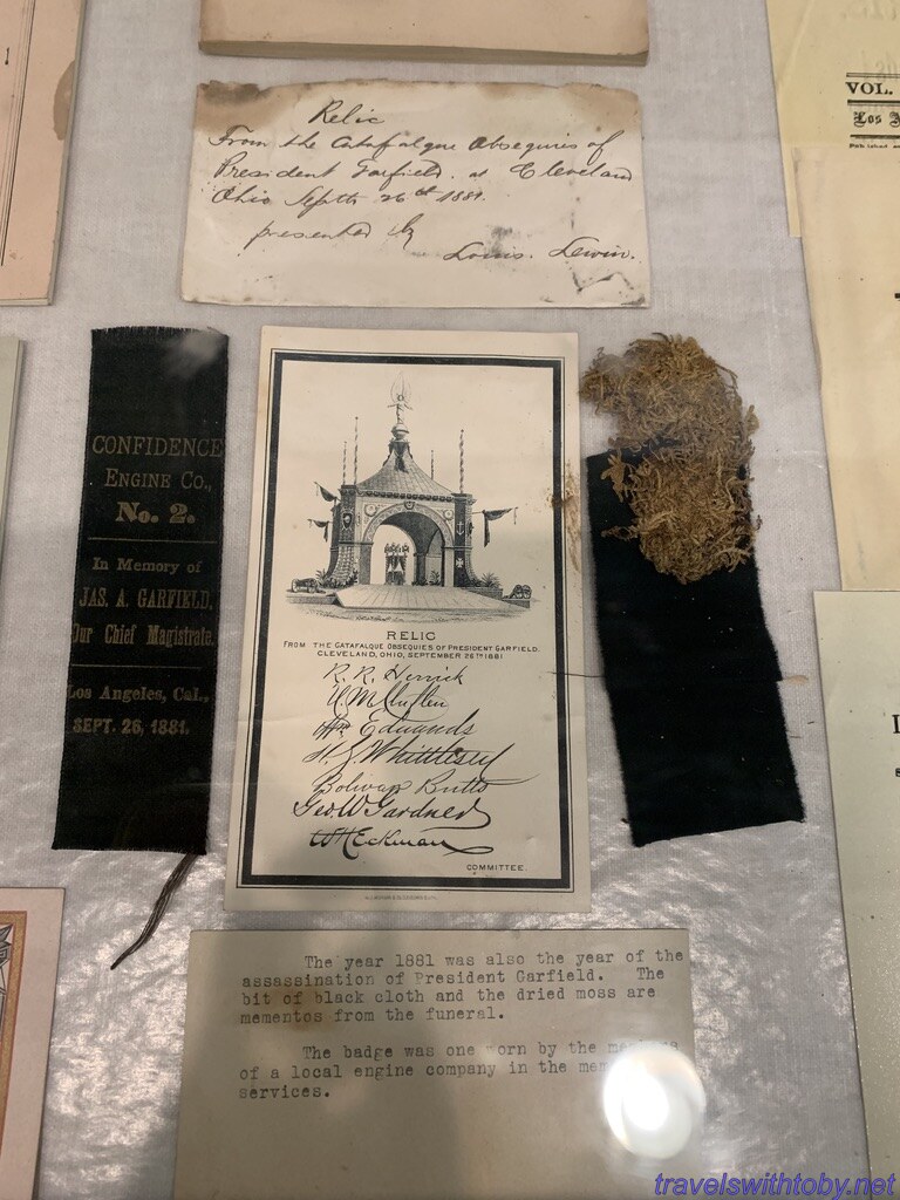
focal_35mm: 26
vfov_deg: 67.3
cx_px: 450
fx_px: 901
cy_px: 600
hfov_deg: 53.1
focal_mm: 4.25
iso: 125
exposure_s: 1/60
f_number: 1.8
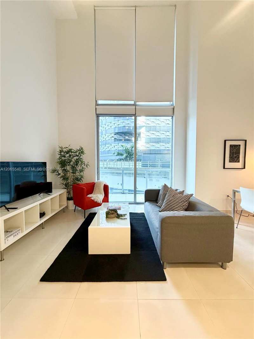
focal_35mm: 14
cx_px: 127
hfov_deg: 85.7
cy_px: 170
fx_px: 137
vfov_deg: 102.1
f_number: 2.2
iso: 250
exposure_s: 1/60
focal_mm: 2.22
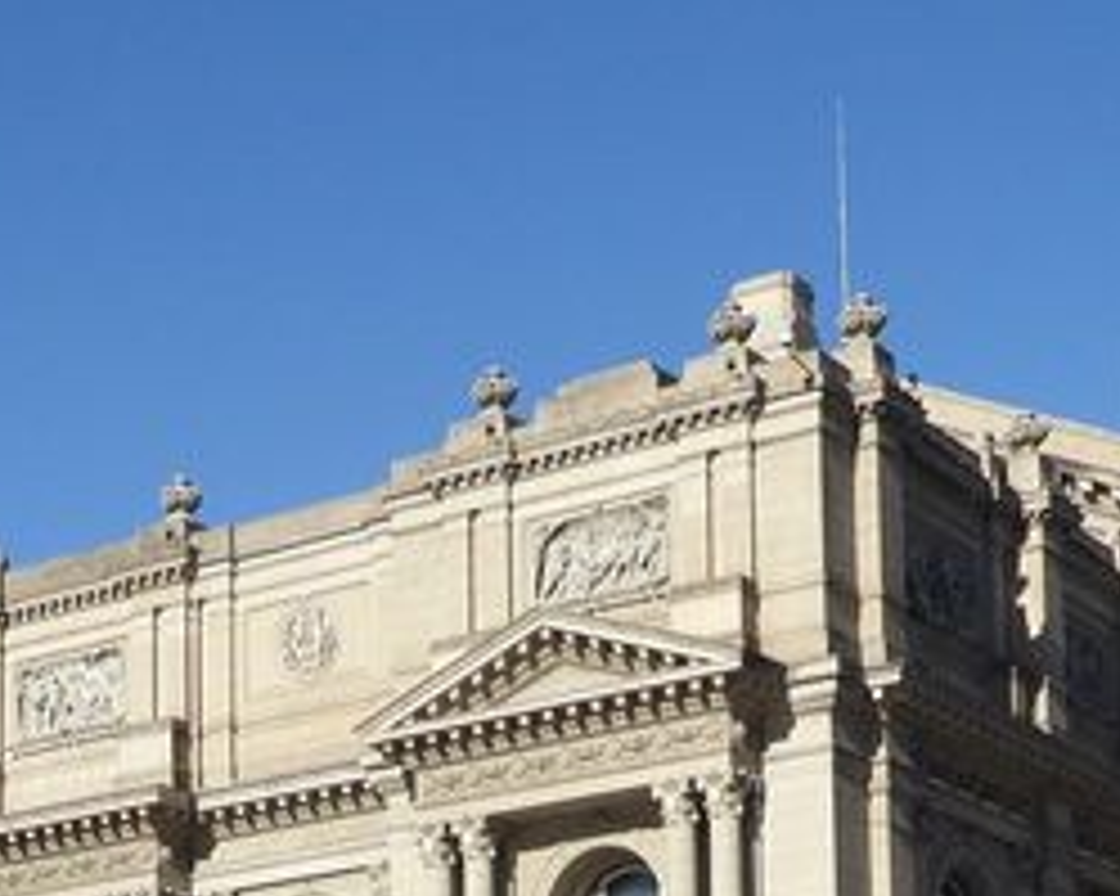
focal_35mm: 91
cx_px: 634
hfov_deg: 21.0
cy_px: 1261
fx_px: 3015
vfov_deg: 15.8
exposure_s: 1/800
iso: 80
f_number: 3.5
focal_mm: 5
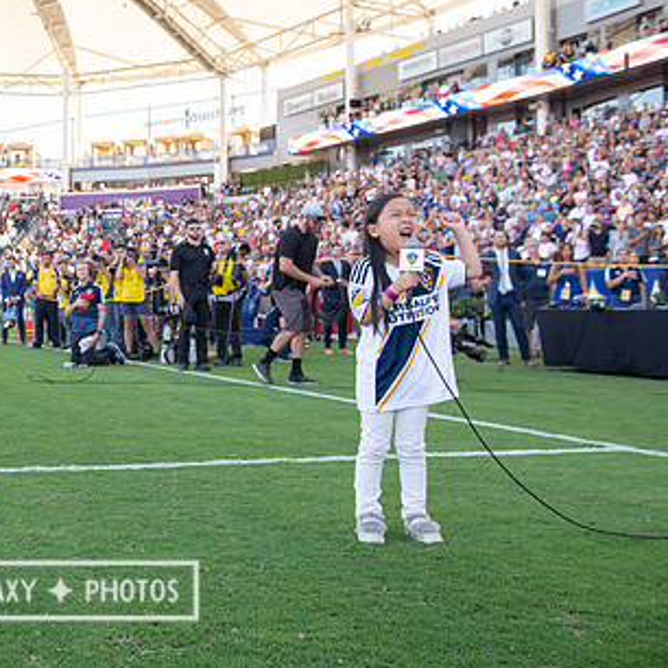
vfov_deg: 33.9
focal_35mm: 50
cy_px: 263
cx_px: 44
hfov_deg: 32.1
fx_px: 1092
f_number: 4.5
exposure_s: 1/320
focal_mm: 31
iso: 200
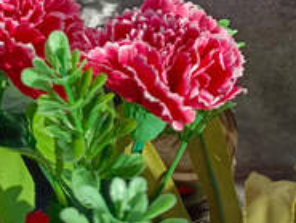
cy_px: -197
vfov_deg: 12.4
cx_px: 110
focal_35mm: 108
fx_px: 924
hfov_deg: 18.2
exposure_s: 1/1414
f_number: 1.69
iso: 113
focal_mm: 4.76
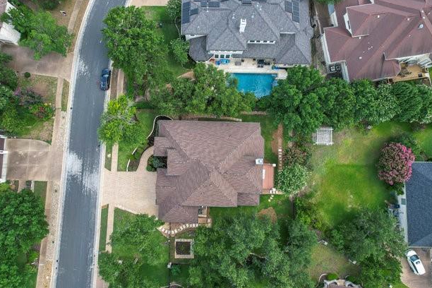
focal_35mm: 23
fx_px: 276
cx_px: 210
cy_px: 144
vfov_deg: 55.1
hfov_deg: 76.1
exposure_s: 1/500
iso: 100
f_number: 2.8
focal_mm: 8.38
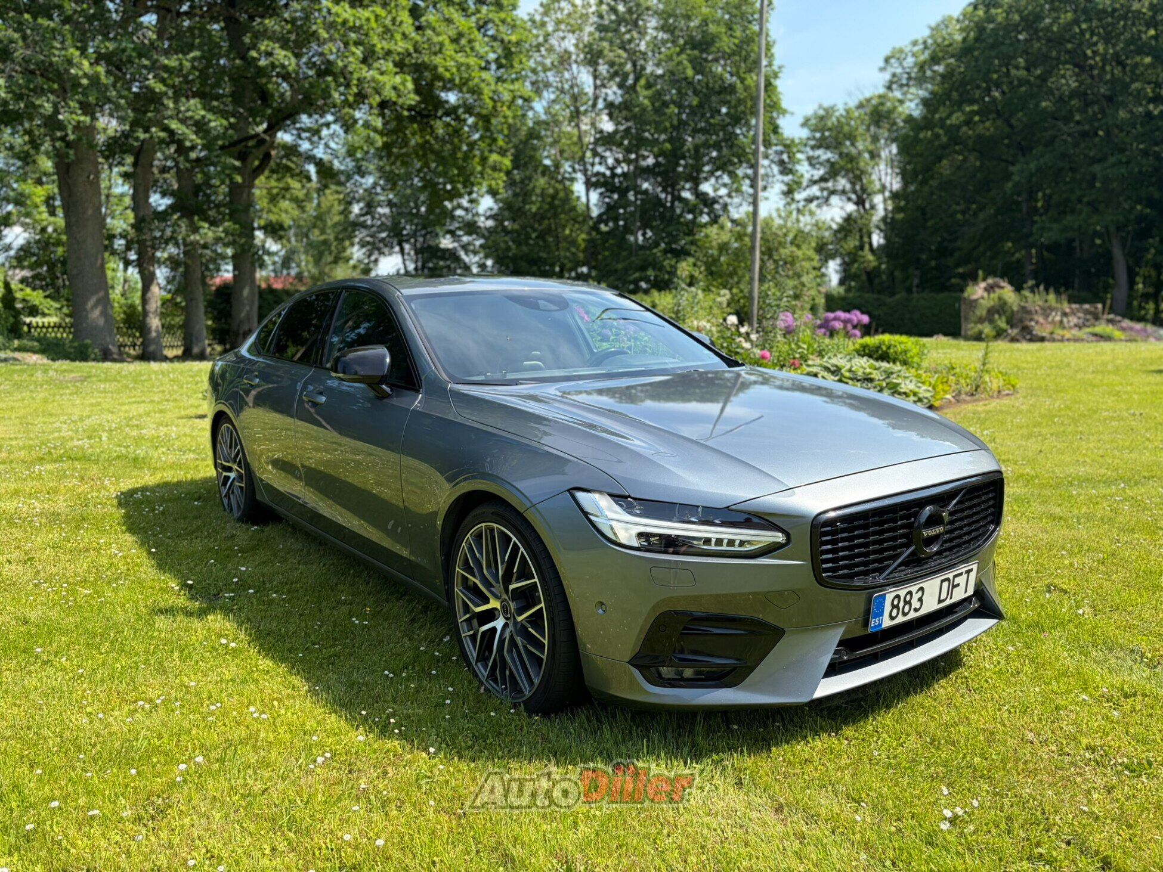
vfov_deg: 53.1
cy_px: 436
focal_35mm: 26
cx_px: 582
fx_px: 874
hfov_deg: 67.3
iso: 50
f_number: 1.6
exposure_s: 1/2075
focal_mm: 5.96
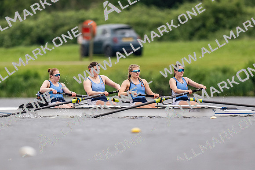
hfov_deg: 2.3
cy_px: 85
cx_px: 128
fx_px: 6379
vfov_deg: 1.5
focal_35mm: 900
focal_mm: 600
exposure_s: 1/2000
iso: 800
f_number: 4
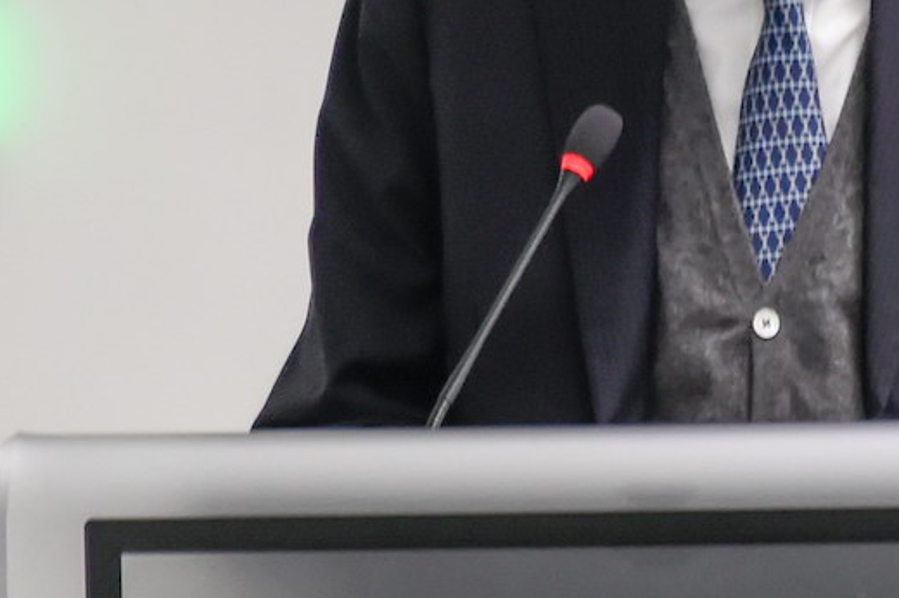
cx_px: 965
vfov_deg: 1.5
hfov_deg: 2.2
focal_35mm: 923
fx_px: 23034
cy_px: 213
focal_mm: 300
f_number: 5.6
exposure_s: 1/200
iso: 4000
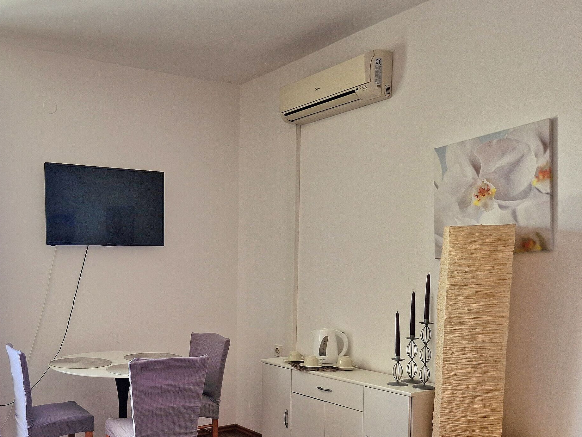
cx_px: 140
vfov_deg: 40.0
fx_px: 588
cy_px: 307
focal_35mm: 35
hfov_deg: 50.3
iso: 50
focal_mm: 5.4
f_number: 1.8
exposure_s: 1/182
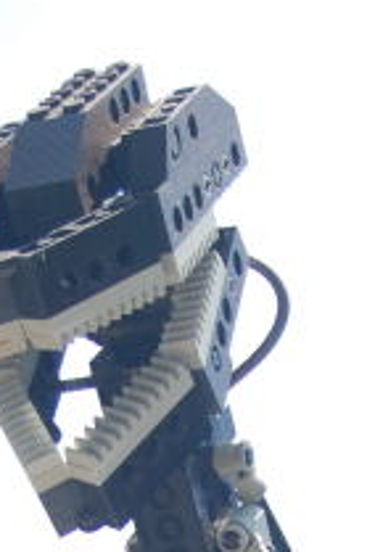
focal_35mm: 147
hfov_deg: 9.3
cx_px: 234
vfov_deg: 13.2
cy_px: 827
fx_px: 2251
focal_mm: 32
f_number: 4.5
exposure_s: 1/200
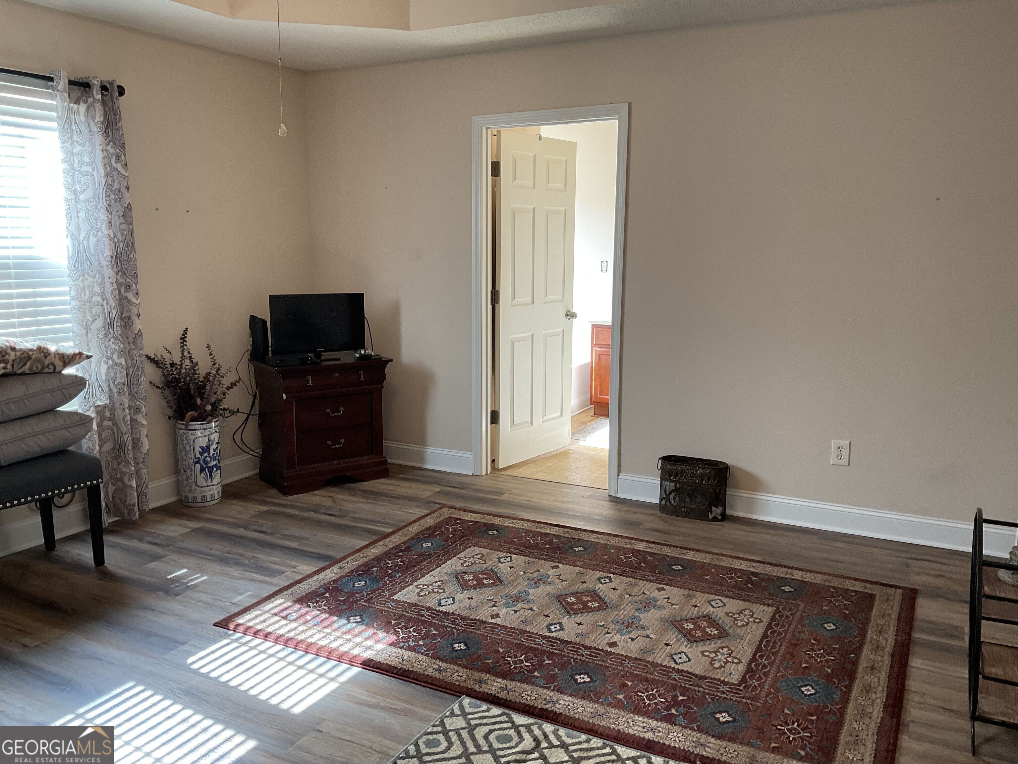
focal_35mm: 29
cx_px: 509
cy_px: 382
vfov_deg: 48.2
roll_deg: -0.4
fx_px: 853
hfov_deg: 61.7
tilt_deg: -10.2
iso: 50
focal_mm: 3
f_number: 1.8
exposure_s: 1/60
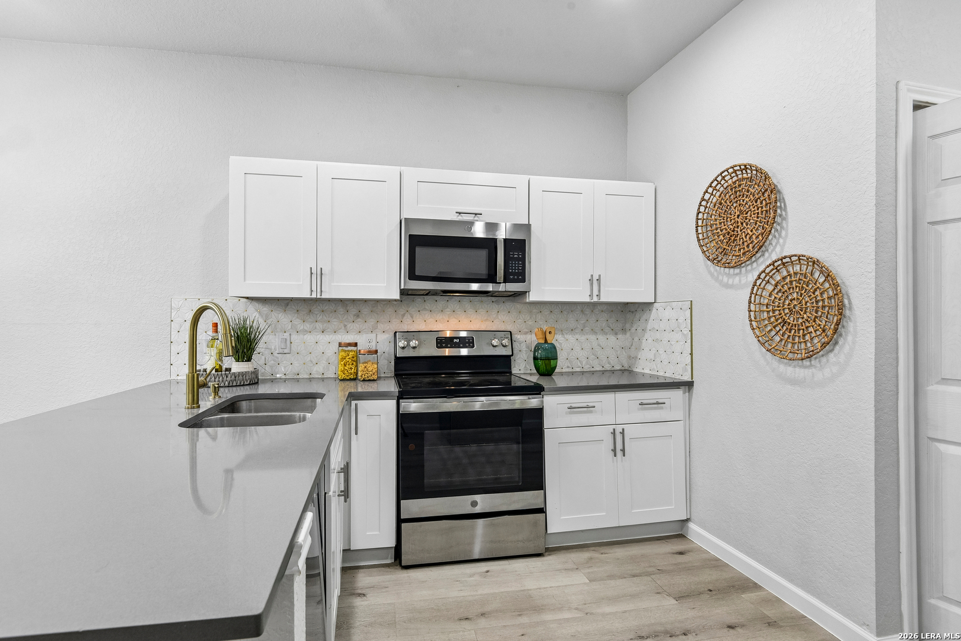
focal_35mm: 16
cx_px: 480
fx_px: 427
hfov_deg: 96.7
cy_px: 320
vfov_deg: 73.7
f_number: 8
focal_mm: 16
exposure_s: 1/15
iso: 900
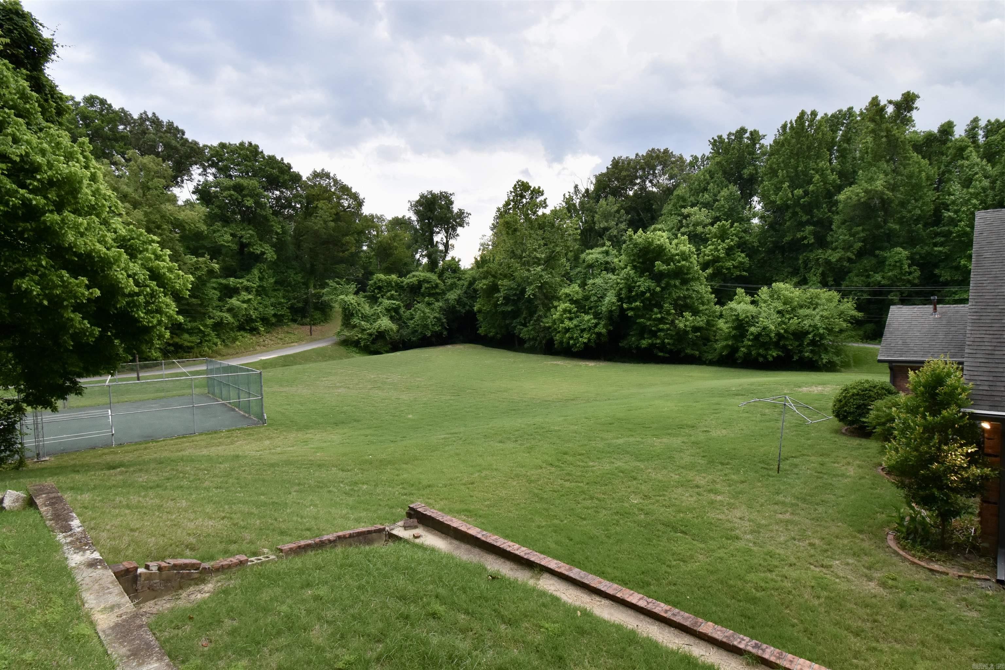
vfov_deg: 72.1
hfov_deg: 95.0
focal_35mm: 16
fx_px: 461
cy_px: 335
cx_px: 502
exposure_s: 1/50
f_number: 11
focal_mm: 11
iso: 400
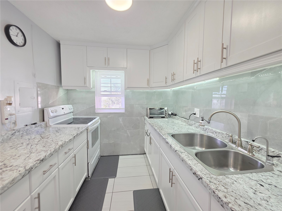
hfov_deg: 106.2
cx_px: 141
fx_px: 106
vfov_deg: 89.9
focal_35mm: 13
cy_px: 106
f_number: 1.9
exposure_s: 1/120
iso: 200
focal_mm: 2.2
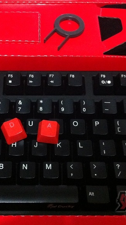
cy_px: 112
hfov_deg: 22.9
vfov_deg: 39.9
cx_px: 38
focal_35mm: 52
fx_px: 309
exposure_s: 1/15
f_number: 2.8
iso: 1000
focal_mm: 3.85
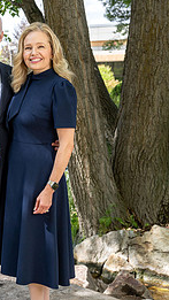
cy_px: 144
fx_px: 573
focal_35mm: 72
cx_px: -76
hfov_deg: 15.6
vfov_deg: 29.3
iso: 100
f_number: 4
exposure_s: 1/400
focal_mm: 30
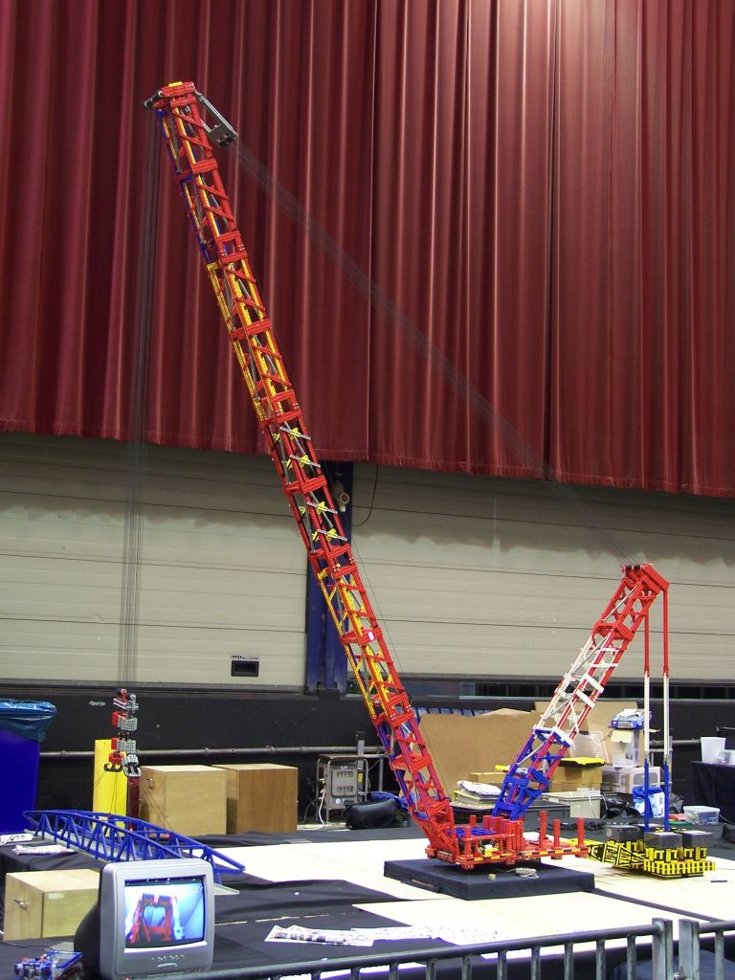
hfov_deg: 28.6
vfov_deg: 37.5
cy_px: 490
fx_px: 1444
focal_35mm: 51
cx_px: 368
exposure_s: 1/2
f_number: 3
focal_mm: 8.5
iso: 80
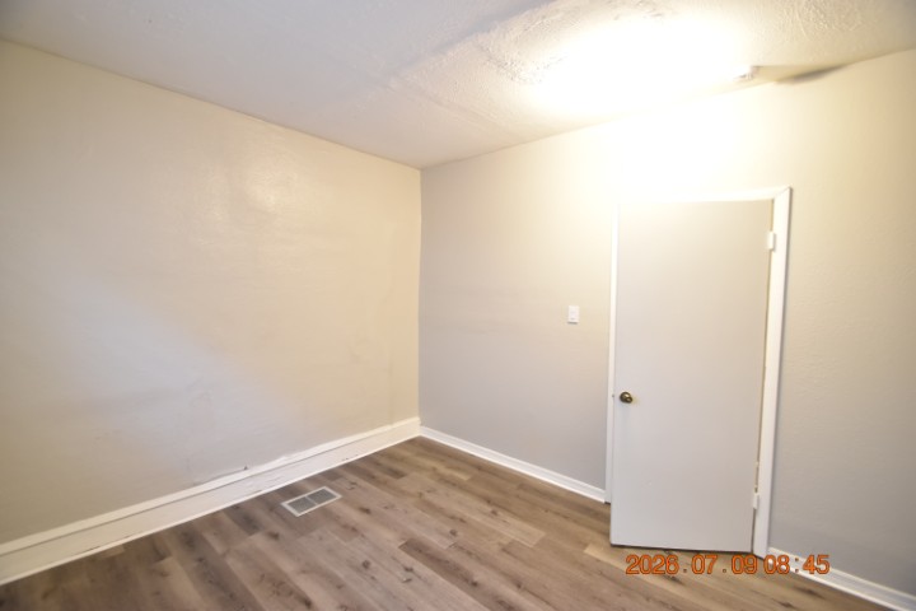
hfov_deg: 100.4
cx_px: 458
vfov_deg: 77.3
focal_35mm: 15
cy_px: 306
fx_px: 382
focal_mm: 10
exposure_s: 1/20
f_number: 3.5
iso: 800
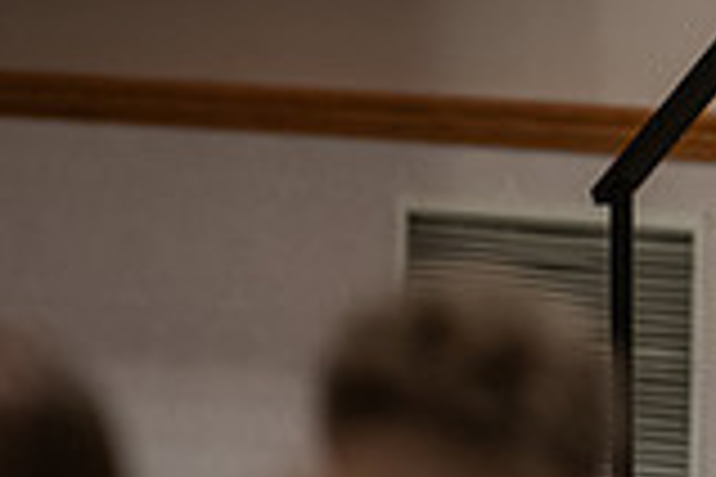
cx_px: 1229
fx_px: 14160
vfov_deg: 1.9
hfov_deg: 2.9
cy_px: -191
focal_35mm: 712
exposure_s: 1/200
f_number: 2.8
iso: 2000
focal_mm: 195
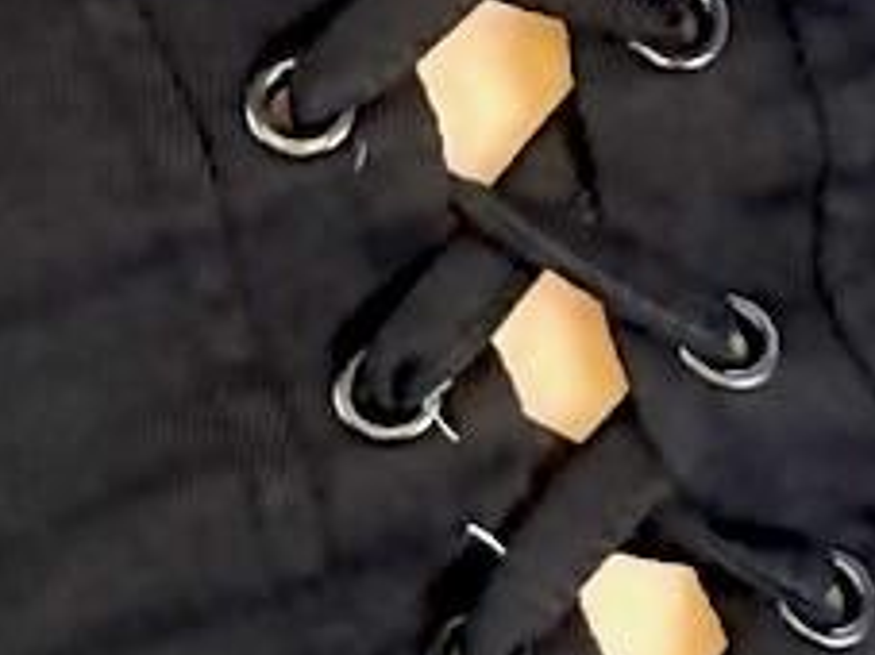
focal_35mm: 271
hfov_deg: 7.3
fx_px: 6847
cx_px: 170
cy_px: 751
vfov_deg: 5.5
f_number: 1.9
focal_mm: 2.69
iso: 50
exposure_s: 1/100
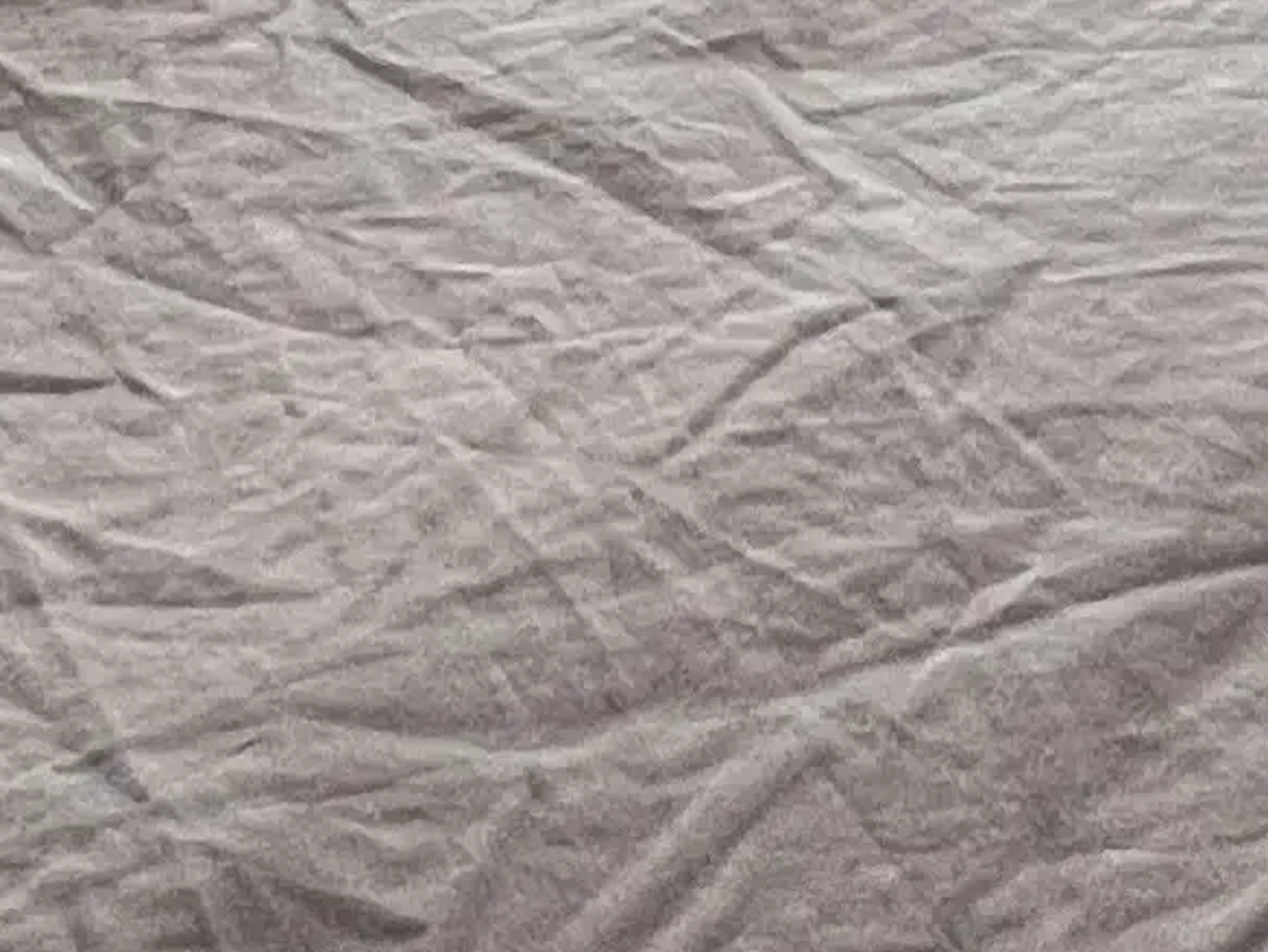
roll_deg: -0.5
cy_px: -2318
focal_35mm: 90
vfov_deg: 9.7
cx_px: 1142
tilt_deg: +0.5
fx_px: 3298
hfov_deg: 21.3
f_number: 1.8
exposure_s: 1/99
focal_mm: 1.57
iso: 80
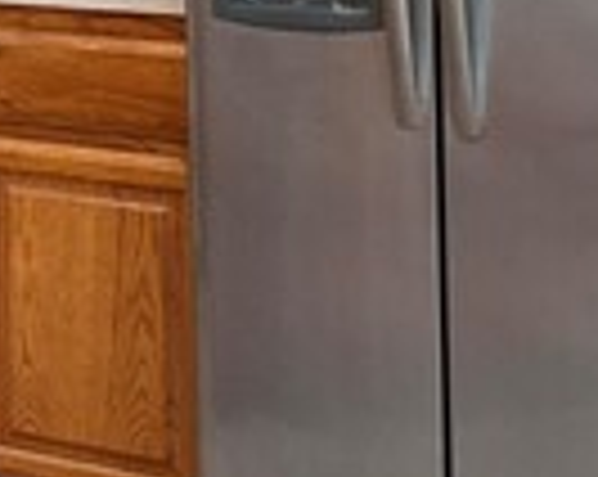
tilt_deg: -3.8
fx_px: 3199
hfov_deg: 9.9
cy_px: -176
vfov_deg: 8.4
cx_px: -576
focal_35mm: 181
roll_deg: +1.8
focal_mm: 6.86
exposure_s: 1/120
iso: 200
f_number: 1.78
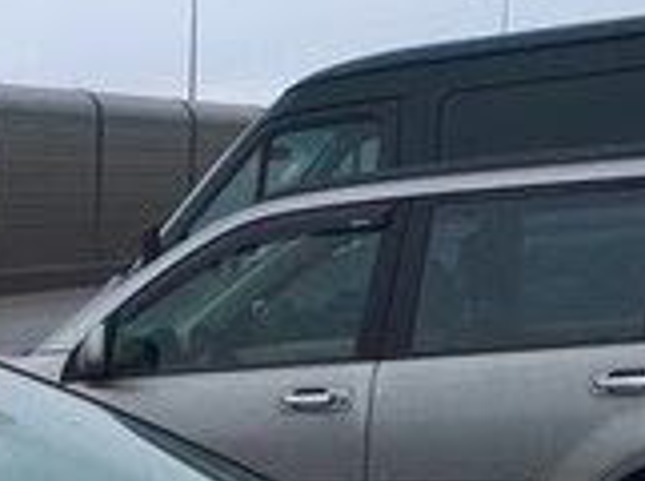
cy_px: 968
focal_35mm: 111
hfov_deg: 16.2
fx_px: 2064
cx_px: -333
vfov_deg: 11.8
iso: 40
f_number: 1.9
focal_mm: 3.6
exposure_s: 1/1033
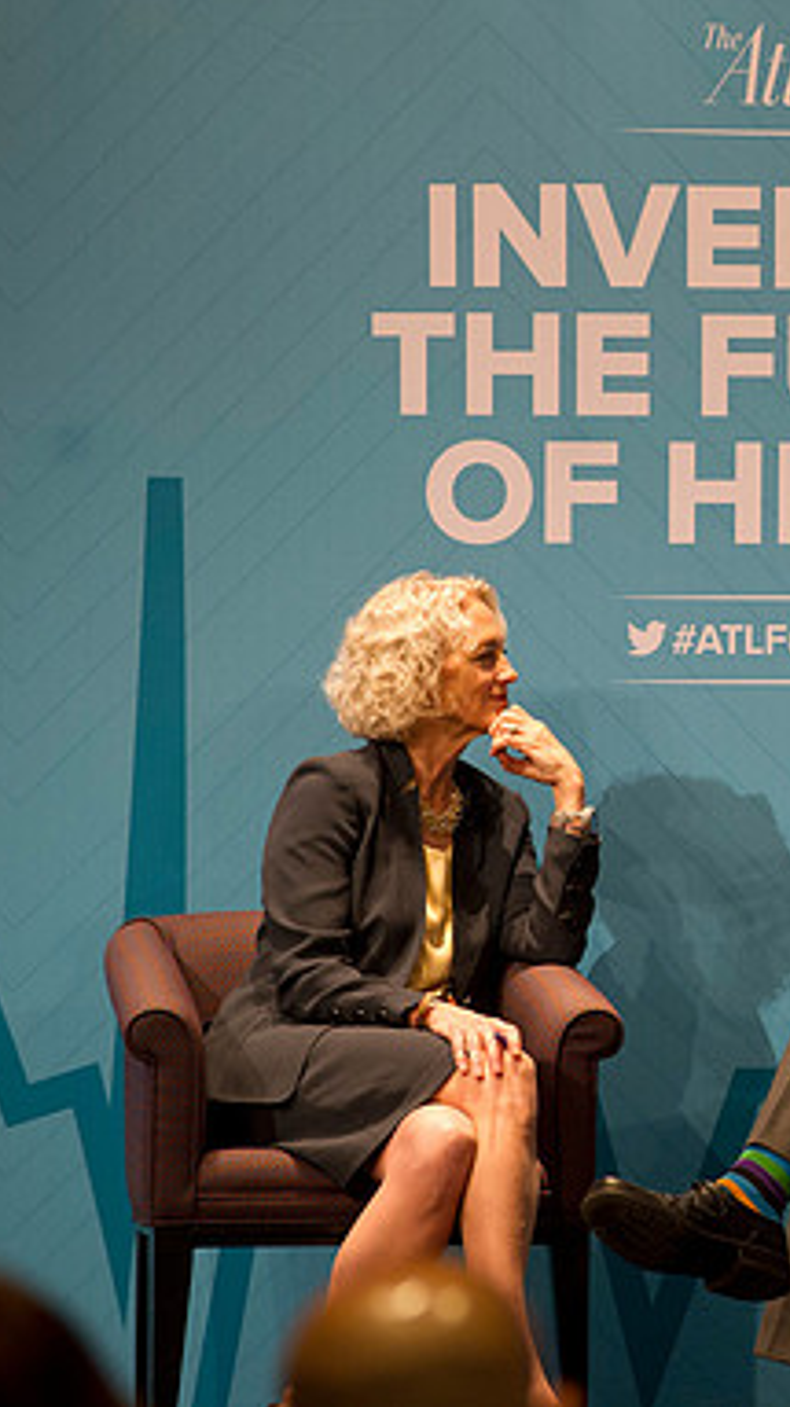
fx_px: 11823
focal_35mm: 317
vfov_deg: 6.8
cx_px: 985
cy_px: 702
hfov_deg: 3.8
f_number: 4
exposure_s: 1/100
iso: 2500
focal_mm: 200
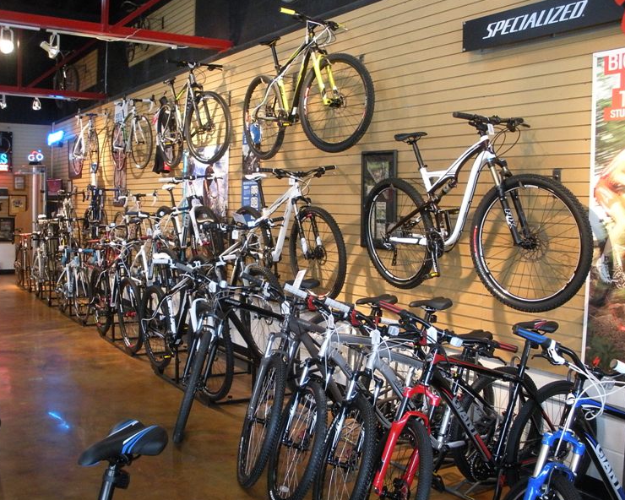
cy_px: 249
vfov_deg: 39.2
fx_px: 703
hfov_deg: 47.9
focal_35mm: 38
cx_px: 325
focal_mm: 6.3
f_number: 3.5
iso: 400
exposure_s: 1/20.2
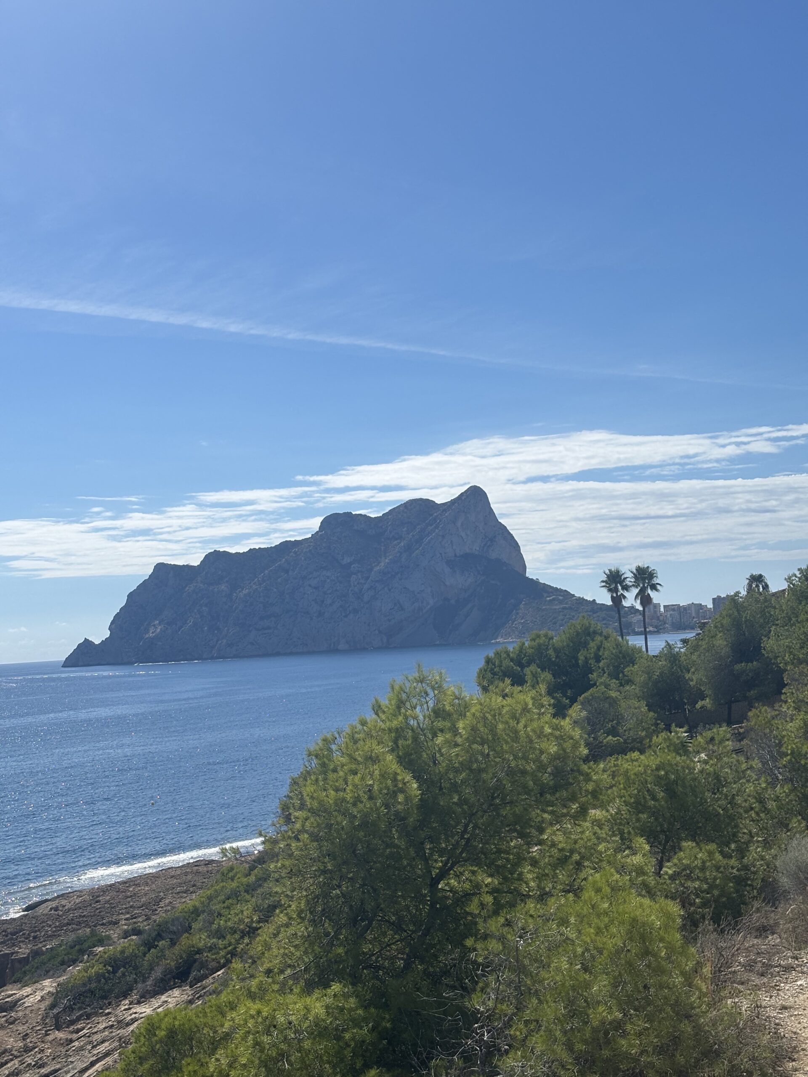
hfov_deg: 28.0
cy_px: 538
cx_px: 404
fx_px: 1618
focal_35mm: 52
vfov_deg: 36.8
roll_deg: +3.0
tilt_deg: +2.3
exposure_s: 1/7194
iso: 40
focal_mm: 5.96
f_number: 1.6
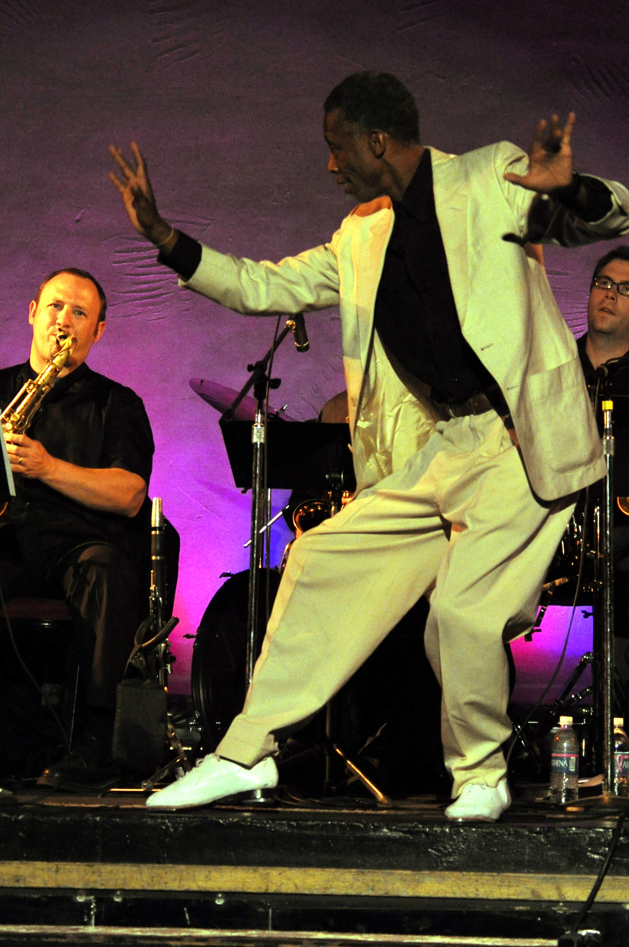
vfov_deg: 13.4
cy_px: 407
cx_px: 342
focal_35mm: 153
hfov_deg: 8.9
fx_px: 4020
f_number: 4.2
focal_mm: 66
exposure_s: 1/80
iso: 800
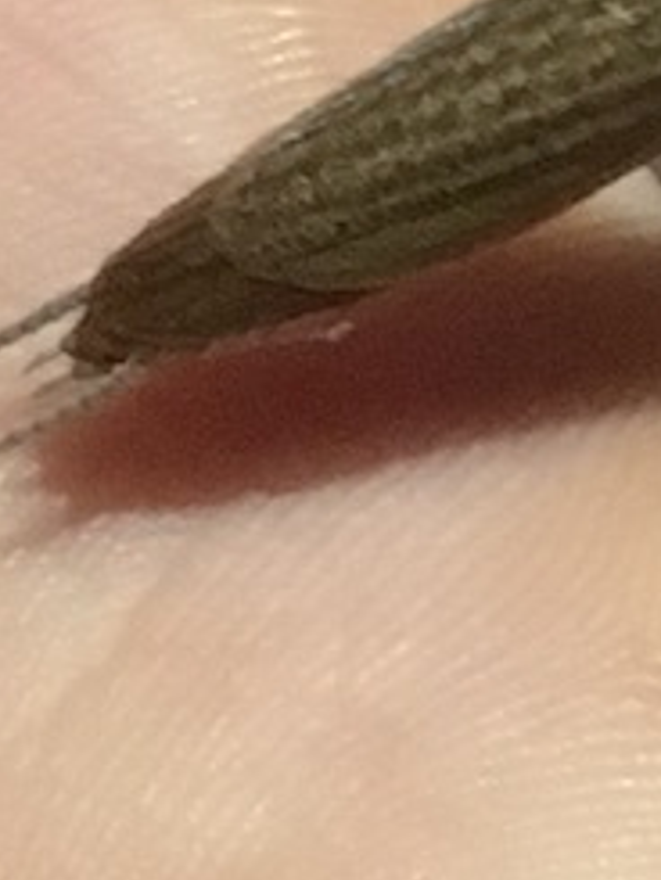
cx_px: 1681
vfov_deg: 9.7
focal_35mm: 202
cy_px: -163
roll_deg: -14.3
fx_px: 5139
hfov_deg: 6.9
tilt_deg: -10.2
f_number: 2.2
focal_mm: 4.15
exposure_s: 1/15
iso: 500
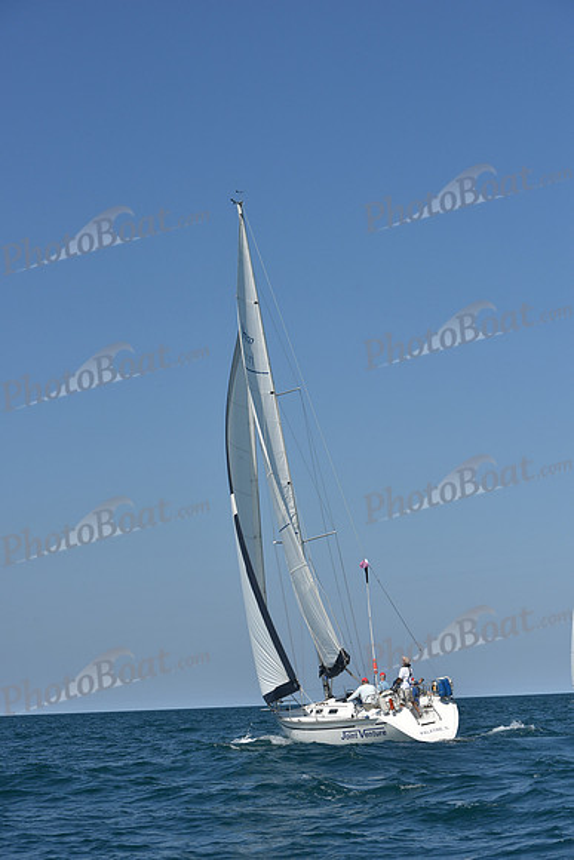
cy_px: 430
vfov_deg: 28.8
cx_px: 287
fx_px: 1673
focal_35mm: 70
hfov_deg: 19.5
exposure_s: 1/1600
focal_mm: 70
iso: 250
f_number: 8
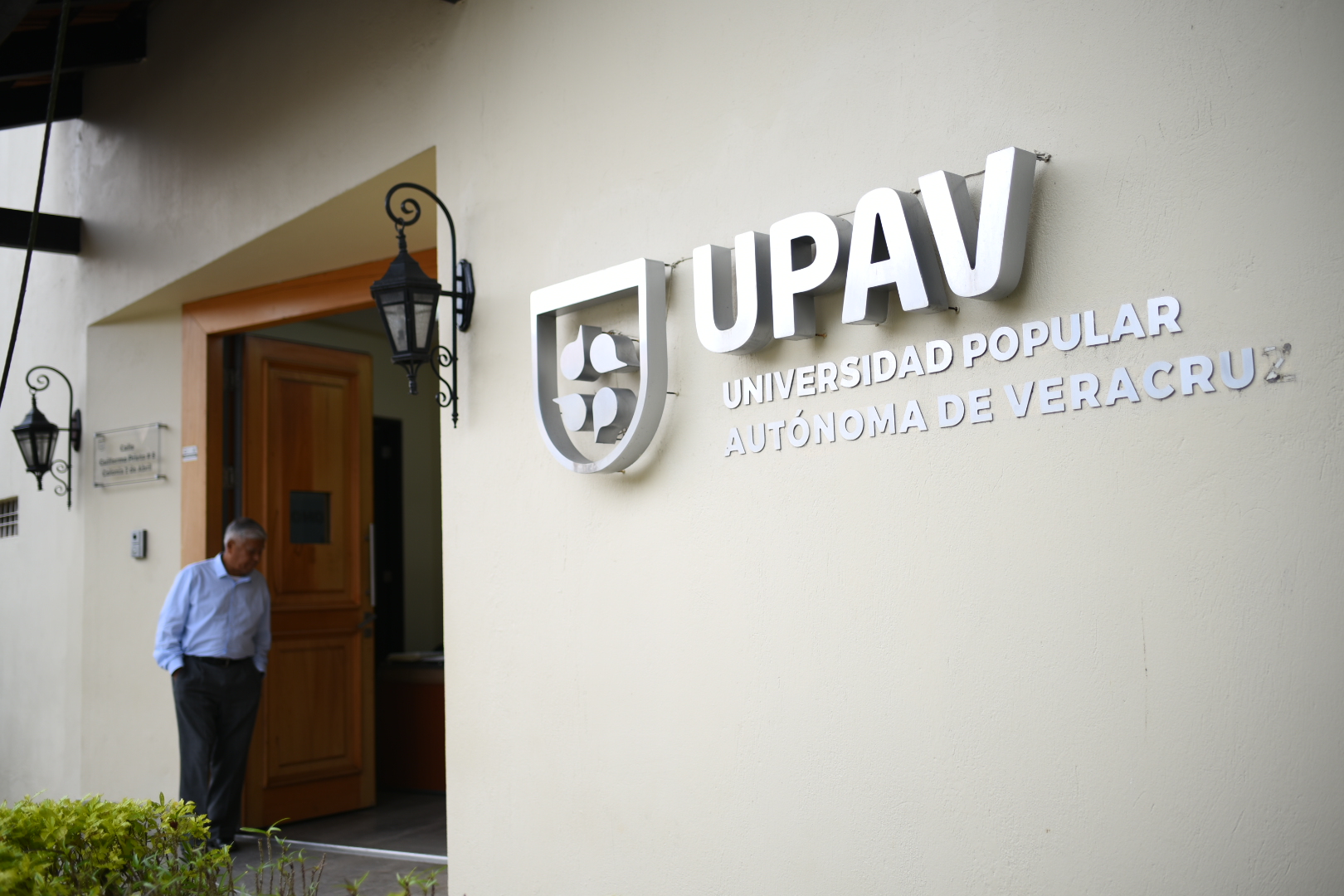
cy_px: 448
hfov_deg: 54.4
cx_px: 672
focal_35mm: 35
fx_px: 1307
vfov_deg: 37.9
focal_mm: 35
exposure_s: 1/400
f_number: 1.8
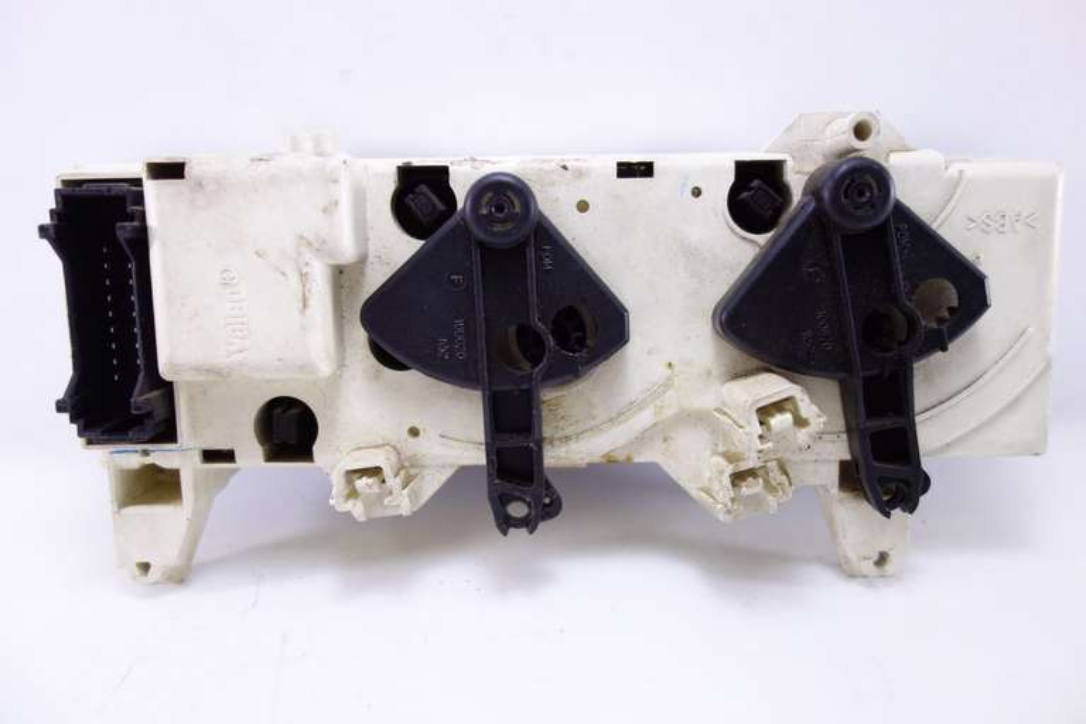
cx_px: 543
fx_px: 845
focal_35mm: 28
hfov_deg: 65.5
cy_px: 362
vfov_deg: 46.4
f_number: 2
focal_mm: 10.4
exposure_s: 1/100
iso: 125
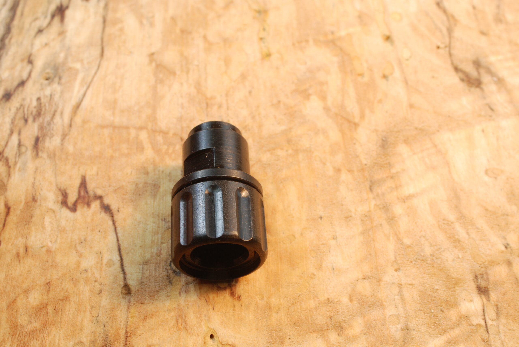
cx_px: 260
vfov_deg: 22.7
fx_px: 866
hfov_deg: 33.4
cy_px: 174
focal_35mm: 60
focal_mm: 40
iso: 200
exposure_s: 1/8
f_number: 22
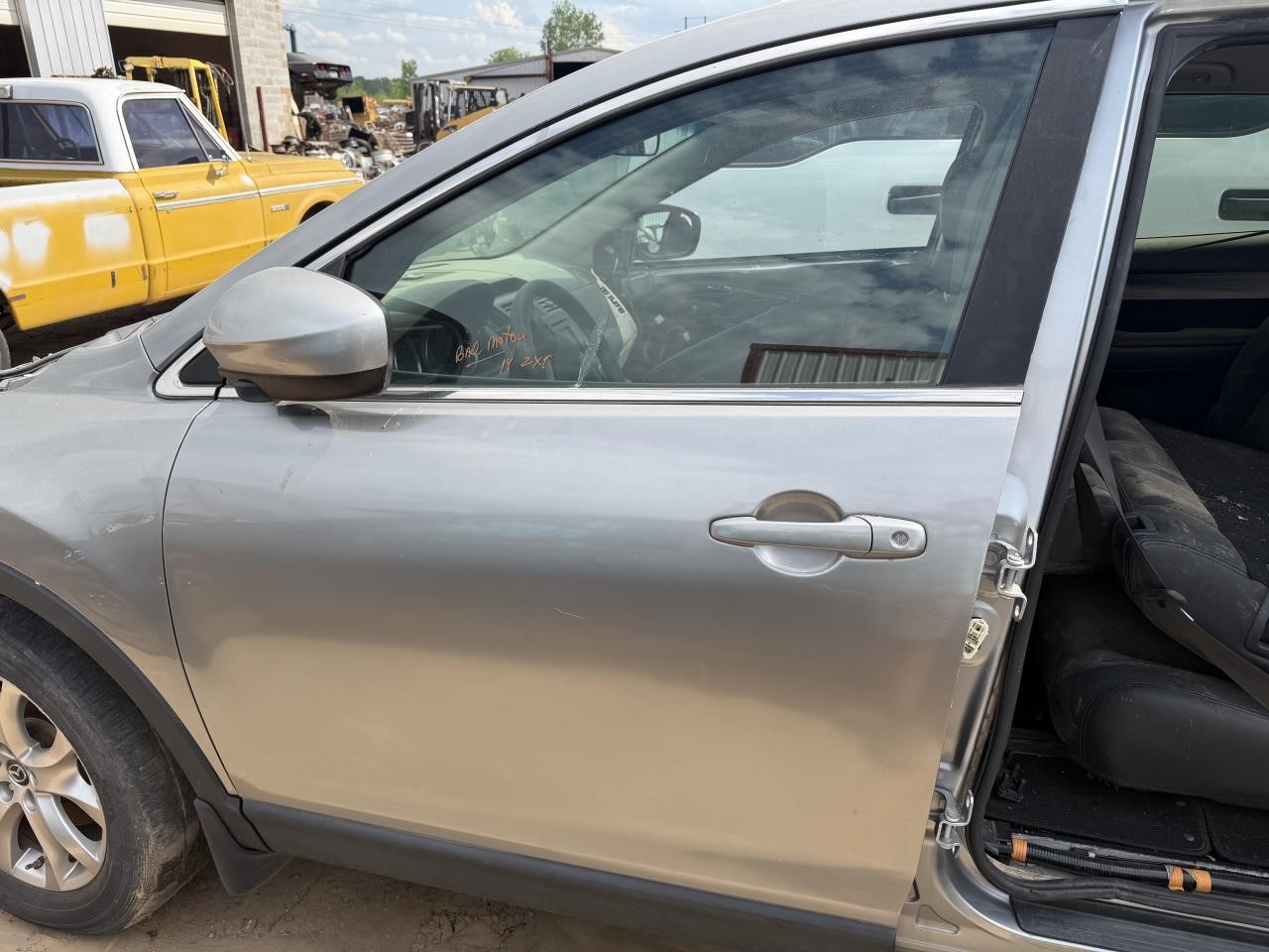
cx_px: 634
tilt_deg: -21.9
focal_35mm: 24
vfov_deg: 56.8
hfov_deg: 71.6
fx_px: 880
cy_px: 476
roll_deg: -0.9
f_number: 1.78
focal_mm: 6.76
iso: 80
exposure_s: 1/2703
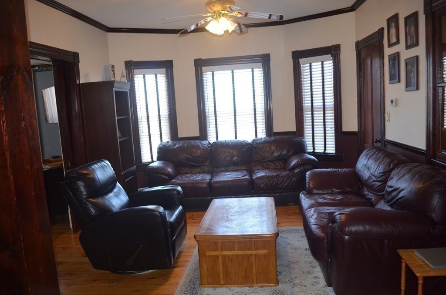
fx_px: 334
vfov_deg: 47.7
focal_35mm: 27
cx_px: 223
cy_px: 148
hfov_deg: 67.5
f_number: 3.5
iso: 900
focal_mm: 18
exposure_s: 1/60
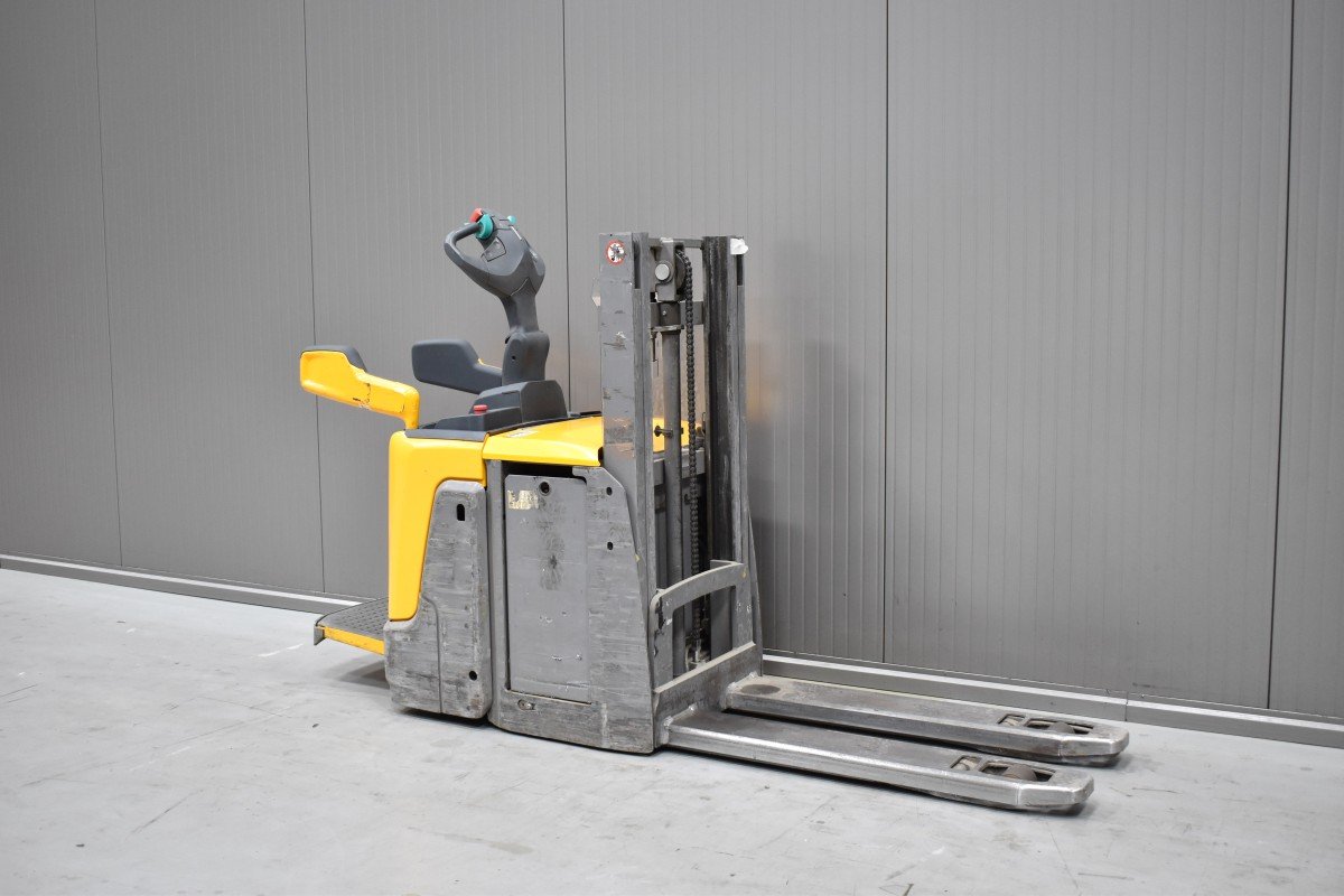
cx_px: 672
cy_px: 448
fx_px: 1400
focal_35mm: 38
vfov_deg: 35.5
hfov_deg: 51.3
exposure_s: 1/50
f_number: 4.5
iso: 1250
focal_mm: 25
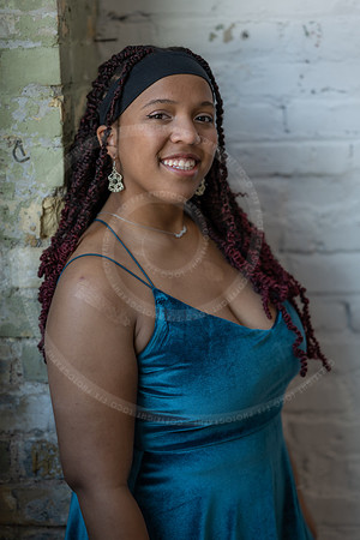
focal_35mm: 85
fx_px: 1275
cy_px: 270
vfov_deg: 23.9
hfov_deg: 16.1
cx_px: 180
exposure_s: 1/200
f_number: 1.8
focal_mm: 85
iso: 320
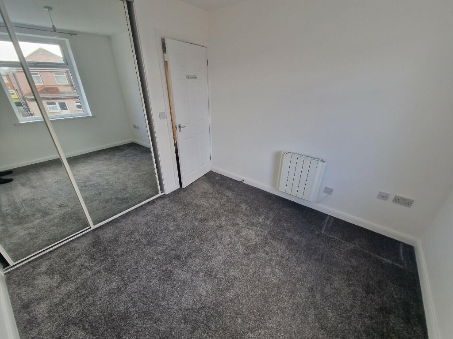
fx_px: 170
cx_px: 226
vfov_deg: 89.9
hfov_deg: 106.2
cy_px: 170
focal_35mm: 13
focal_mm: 2.2
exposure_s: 1/100
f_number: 2.2
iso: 80
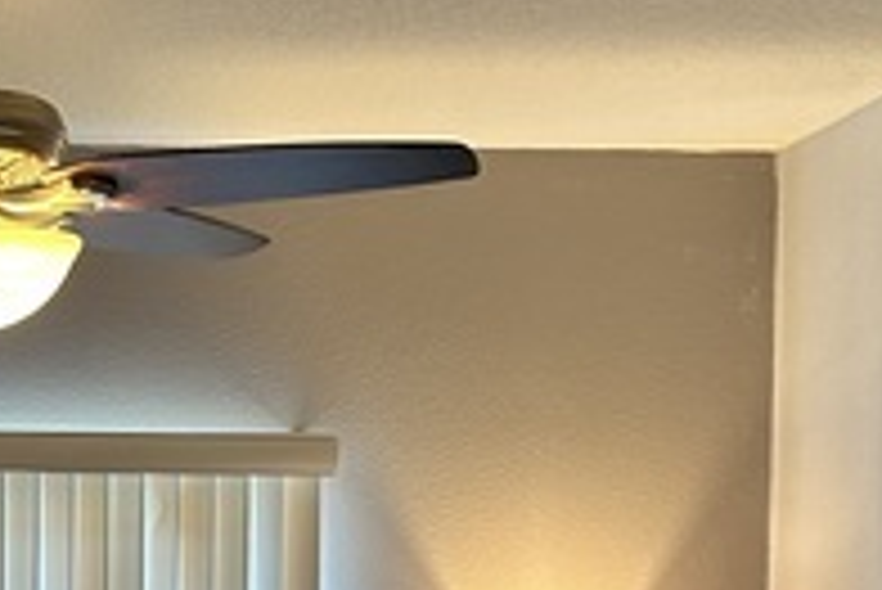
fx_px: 2256
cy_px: 601
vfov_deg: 14.6
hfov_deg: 21.5
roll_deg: -1.0
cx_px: 45
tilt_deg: -3.1
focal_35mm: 92
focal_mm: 5.7
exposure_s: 1/60
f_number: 1.5
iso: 200
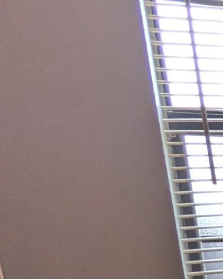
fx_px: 726
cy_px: 397
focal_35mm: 88
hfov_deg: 10.6
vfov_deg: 19.4
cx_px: 706
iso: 116
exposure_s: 1/120
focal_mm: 2.35
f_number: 2.2
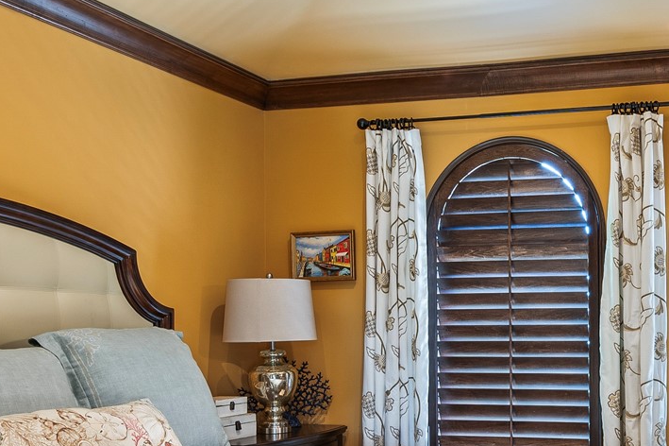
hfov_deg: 39.8
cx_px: 594
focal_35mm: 46
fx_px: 854
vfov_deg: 28.7
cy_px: 338
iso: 125
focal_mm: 15
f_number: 6.3
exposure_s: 1/1.25
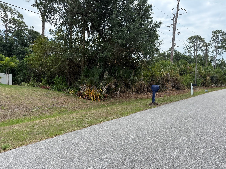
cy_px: 84
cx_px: 113
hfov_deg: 71.6
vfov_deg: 56.8
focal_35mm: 24
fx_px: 157
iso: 100
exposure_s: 1/2525
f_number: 1.78
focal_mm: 6.76
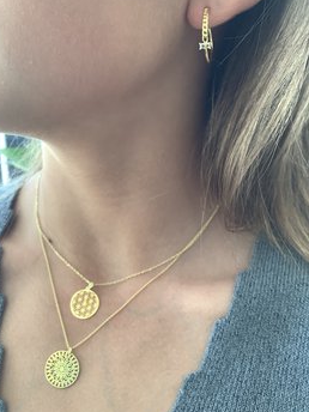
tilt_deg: -19.5
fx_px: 428
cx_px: 145
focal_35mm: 36
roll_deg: +0.0
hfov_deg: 39.6
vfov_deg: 51.3
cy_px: 188
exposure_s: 1/60
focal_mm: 3.3
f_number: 2.4
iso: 50
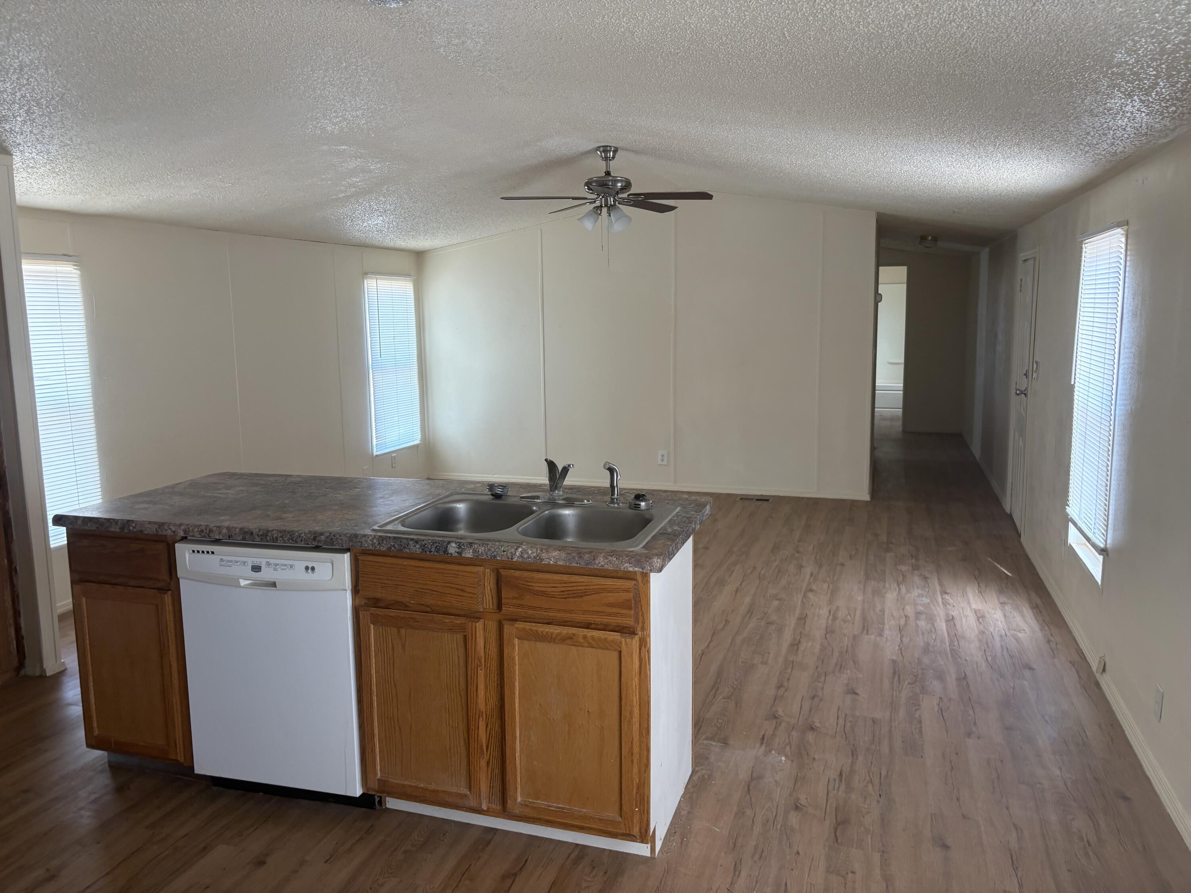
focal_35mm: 26
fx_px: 895
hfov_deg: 67.3
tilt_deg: -5.6
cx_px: 596
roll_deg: +0.5
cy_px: 446
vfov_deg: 53.1
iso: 125
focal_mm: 5.96
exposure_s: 1/121
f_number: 1.6
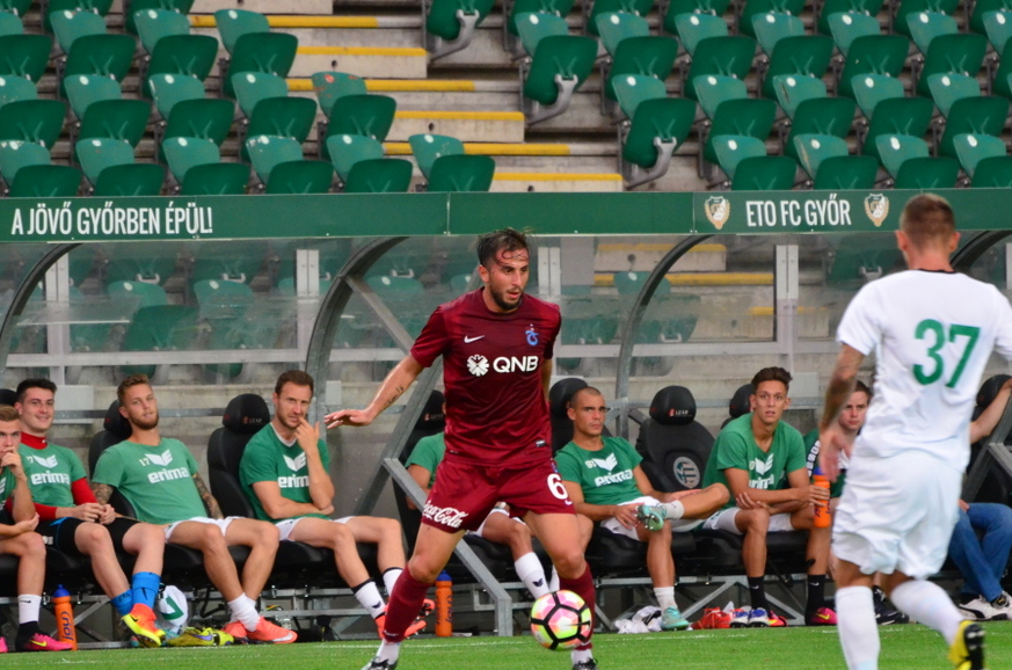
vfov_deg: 2.6
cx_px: 516
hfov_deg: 3.9
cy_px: 345
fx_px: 15035
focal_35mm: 536
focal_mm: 260
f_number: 5.6
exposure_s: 1/400
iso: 2500
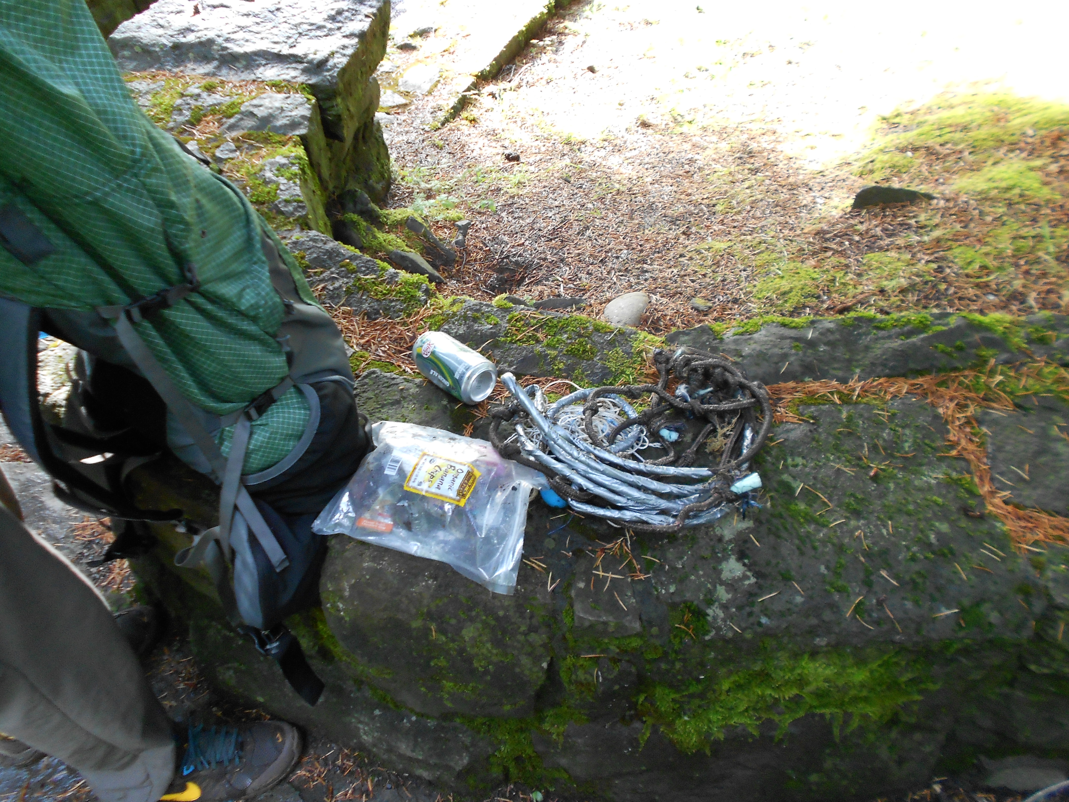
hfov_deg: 67.3
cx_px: 534
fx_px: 803
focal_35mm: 26
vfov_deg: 53.1
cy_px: 401
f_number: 3.2
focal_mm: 4.6
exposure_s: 1/30
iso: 250
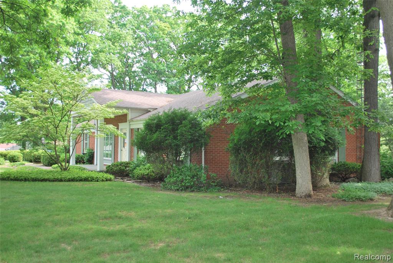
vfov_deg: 37.0
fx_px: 393
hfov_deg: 53.1
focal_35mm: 36
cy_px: 132
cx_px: 196
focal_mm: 24
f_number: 4.2
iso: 200
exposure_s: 1/125
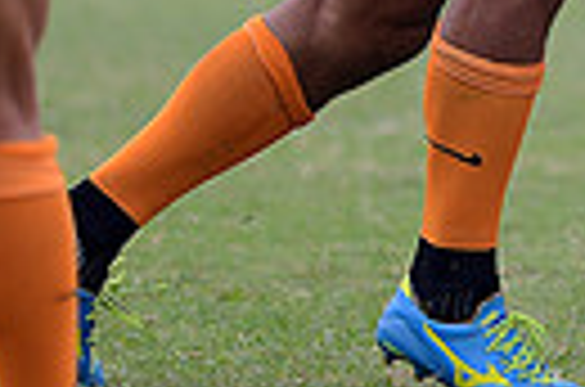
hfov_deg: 1.5
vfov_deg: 1.0
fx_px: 21771
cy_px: -326
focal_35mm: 1343
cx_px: 1215
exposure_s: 1/1000
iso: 200
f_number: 2.8
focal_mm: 300
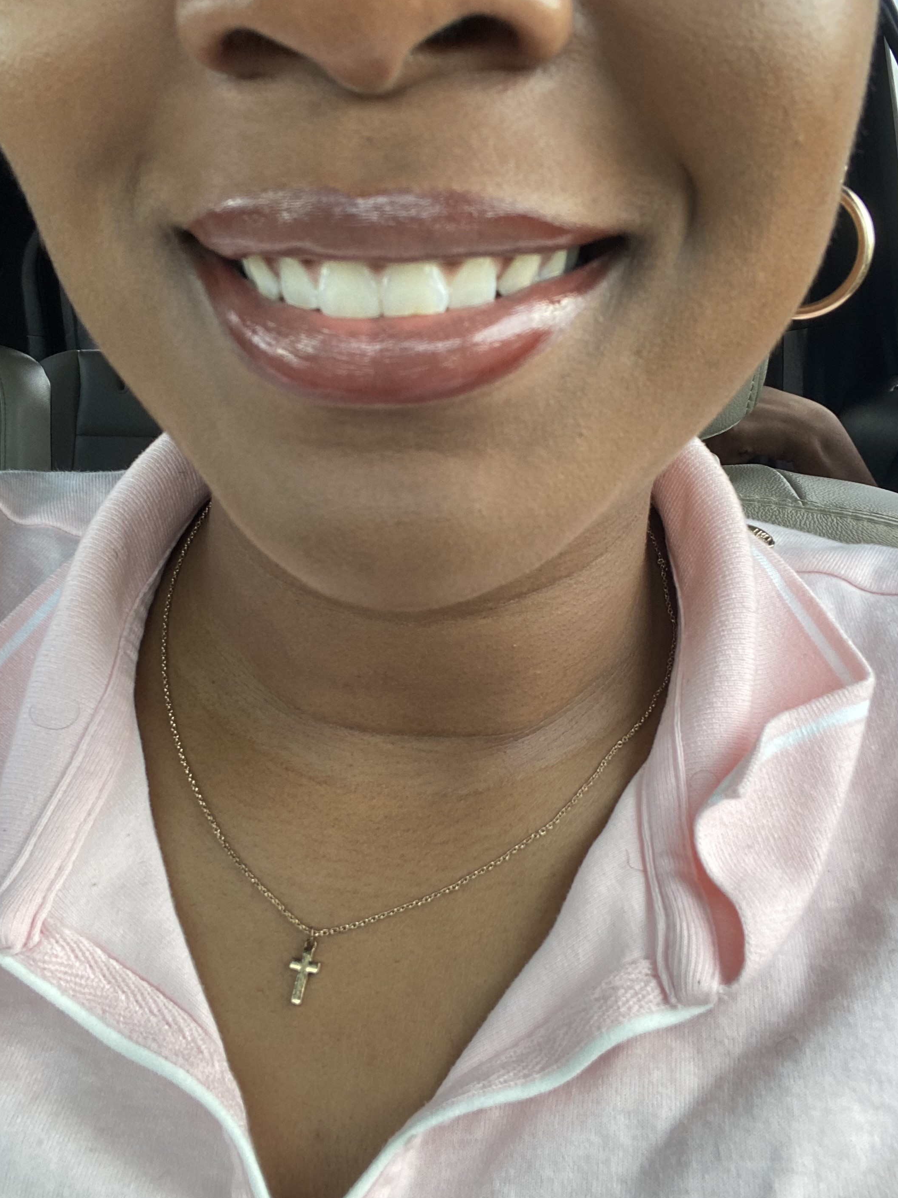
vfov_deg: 55.3
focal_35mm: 33
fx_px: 1142
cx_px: 462
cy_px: 552
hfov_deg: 42.9
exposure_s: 1/102
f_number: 2.2
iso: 100
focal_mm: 2.71
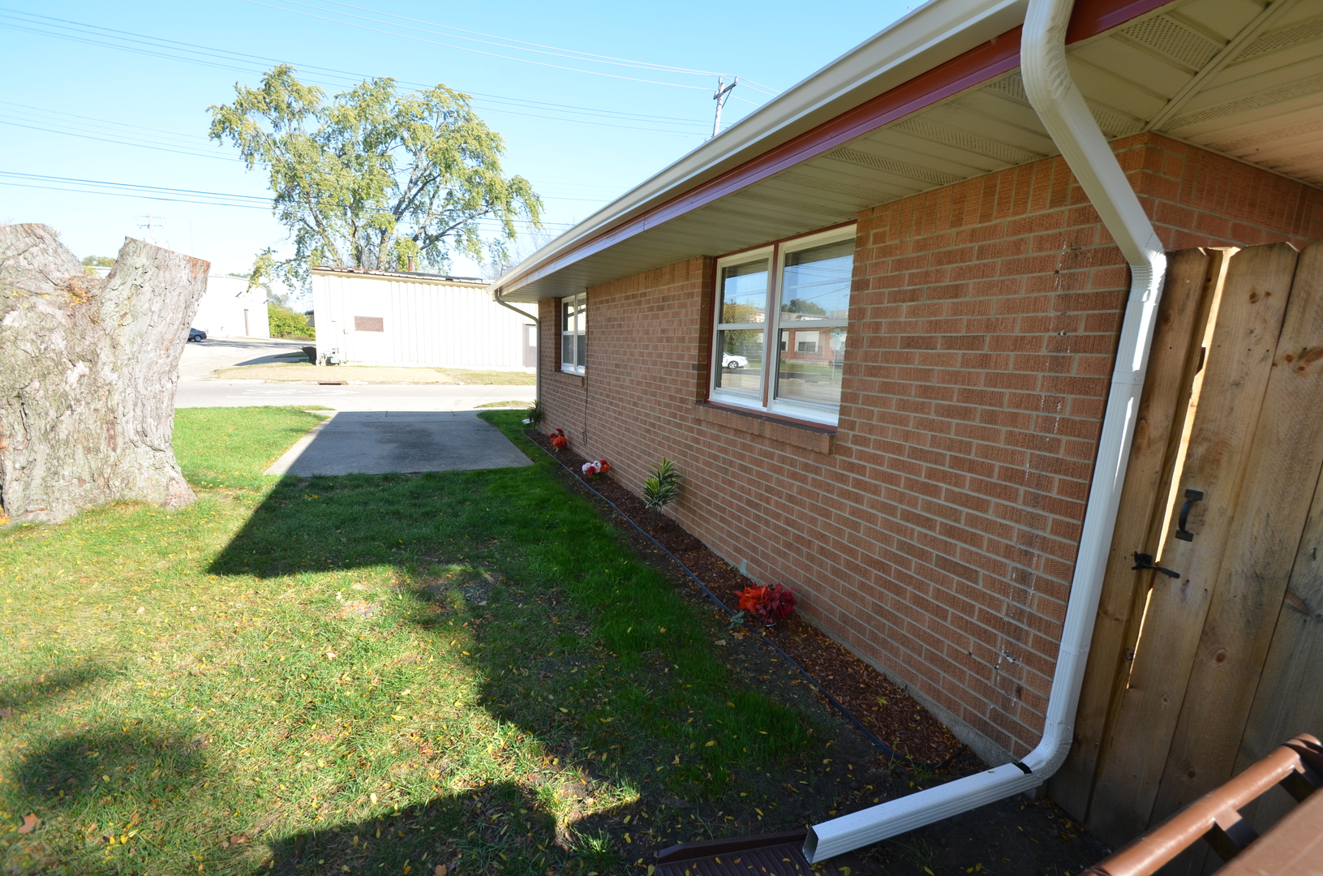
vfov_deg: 77.1
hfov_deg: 100.5
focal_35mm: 15
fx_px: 550
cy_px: 438
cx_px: 662
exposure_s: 1/160
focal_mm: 10
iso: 200
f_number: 6.3
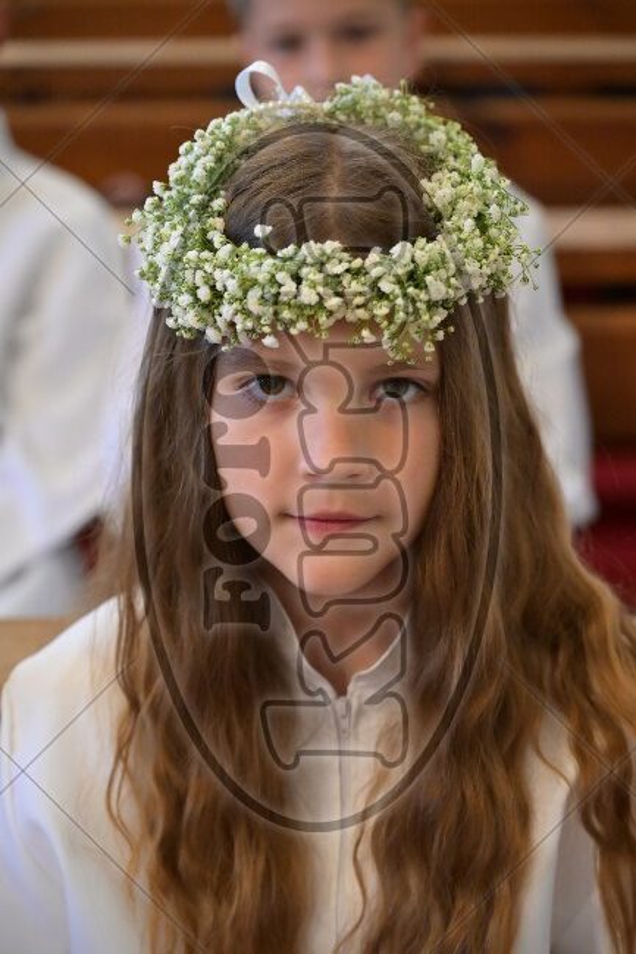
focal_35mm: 81
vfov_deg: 25.1
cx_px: 318
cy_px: 477
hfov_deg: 16.8
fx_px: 2147
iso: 8000
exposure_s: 1/125
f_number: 4
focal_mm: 81
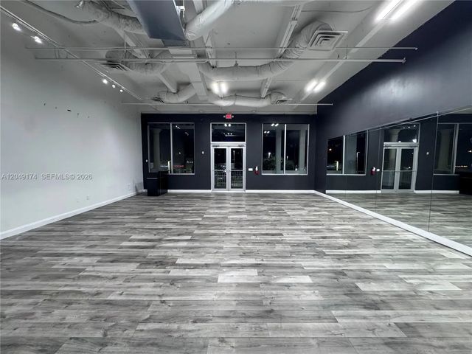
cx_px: 236
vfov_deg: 85.7
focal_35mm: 14
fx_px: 191
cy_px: 177
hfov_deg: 102.1
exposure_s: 1/60
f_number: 2.2
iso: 200
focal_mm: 2.22
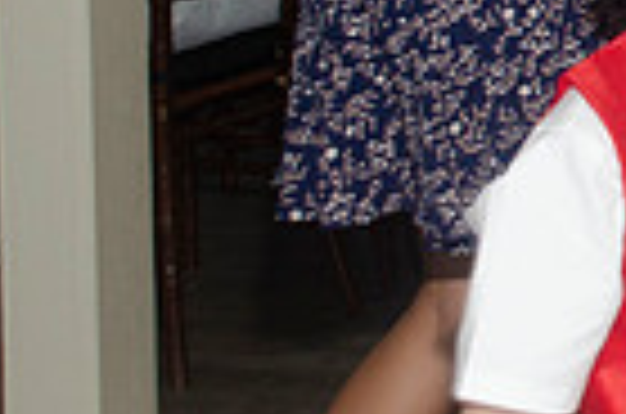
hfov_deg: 11.0
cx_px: 1148
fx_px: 3036
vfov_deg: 7.7
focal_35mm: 175
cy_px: -198
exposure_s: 1/60
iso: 400
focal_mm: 28
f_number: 5.6
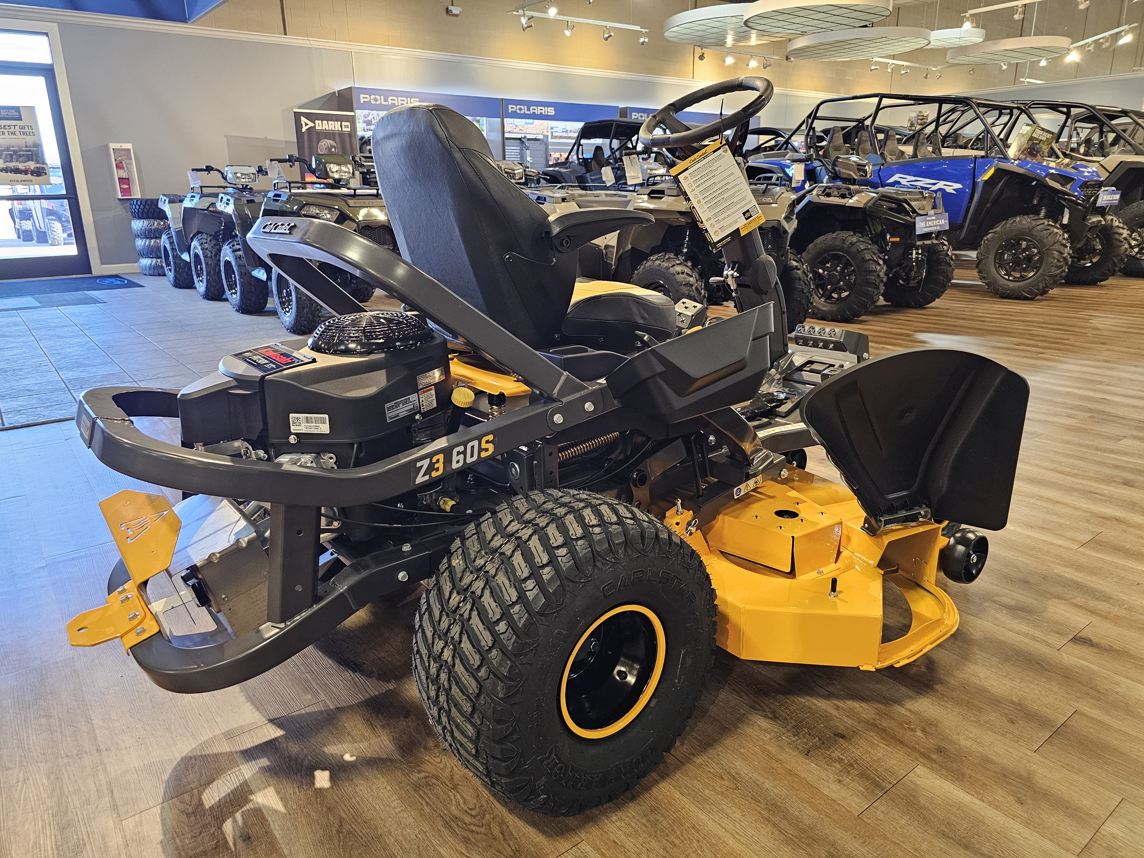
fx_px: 760
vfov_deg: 58.9
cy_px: 429
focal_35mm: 23
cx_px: 572
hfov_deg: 73.9
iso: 500
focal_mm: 6.3
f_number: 1.7
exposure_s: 1/60
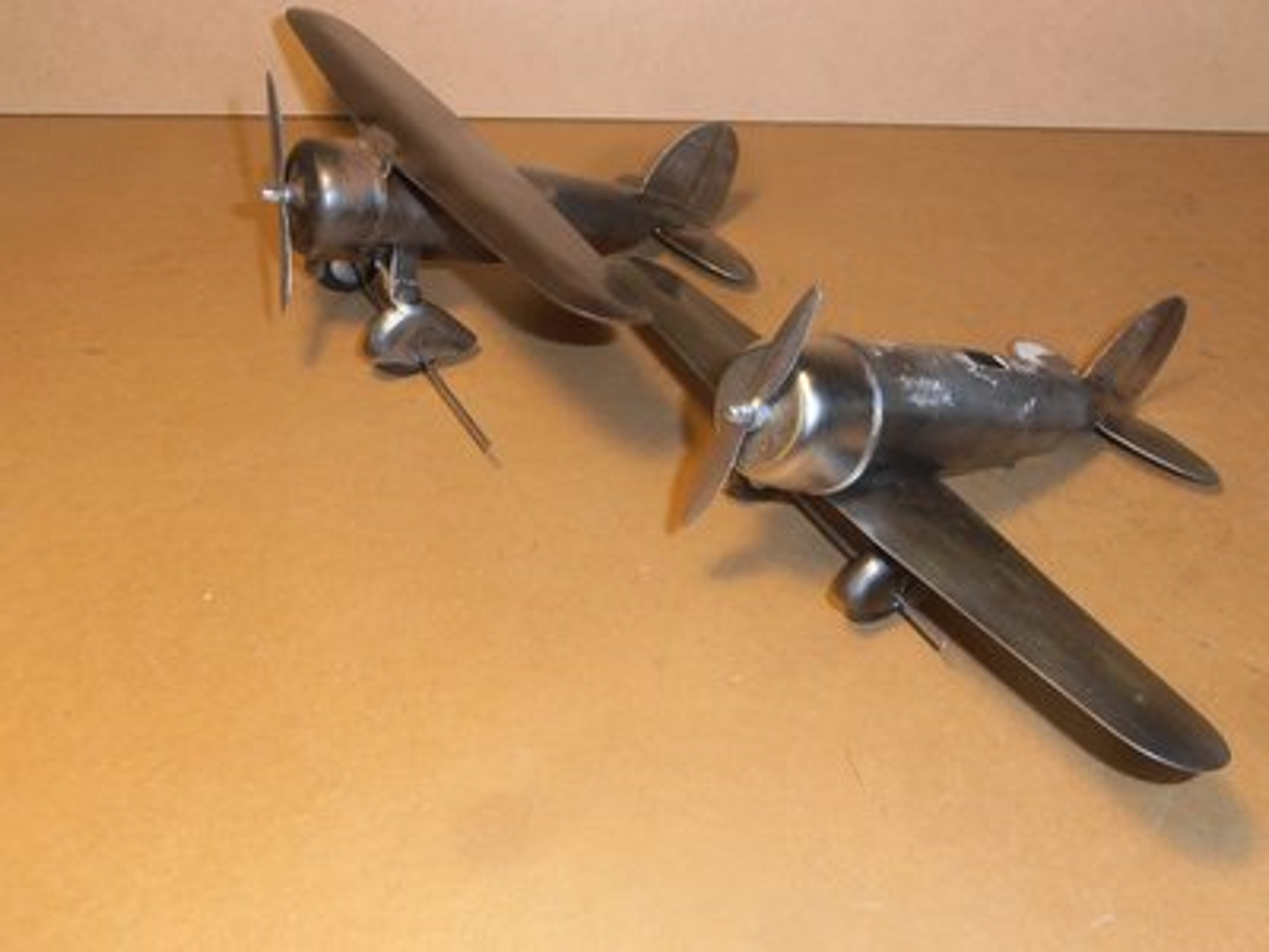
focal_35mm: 37
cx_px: 634
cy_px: 476
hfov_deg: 50.1
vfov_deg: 38.7
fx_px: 1356
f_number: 3.9
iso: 125
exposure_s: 1/40
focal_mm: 6.61
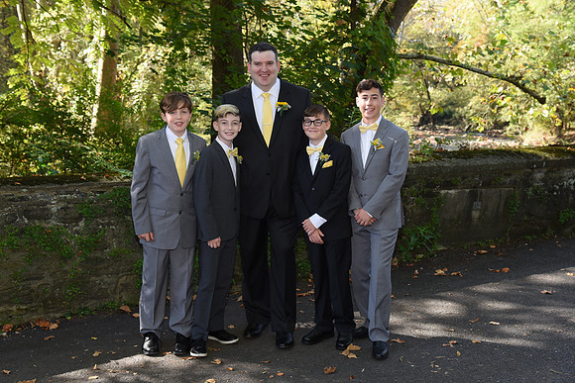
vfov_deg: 27.0
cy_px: 192
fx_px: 799
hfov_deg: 39.6
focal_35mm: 50
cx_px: 288
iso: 640
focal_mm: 50
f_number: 5.6
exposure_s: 1/200
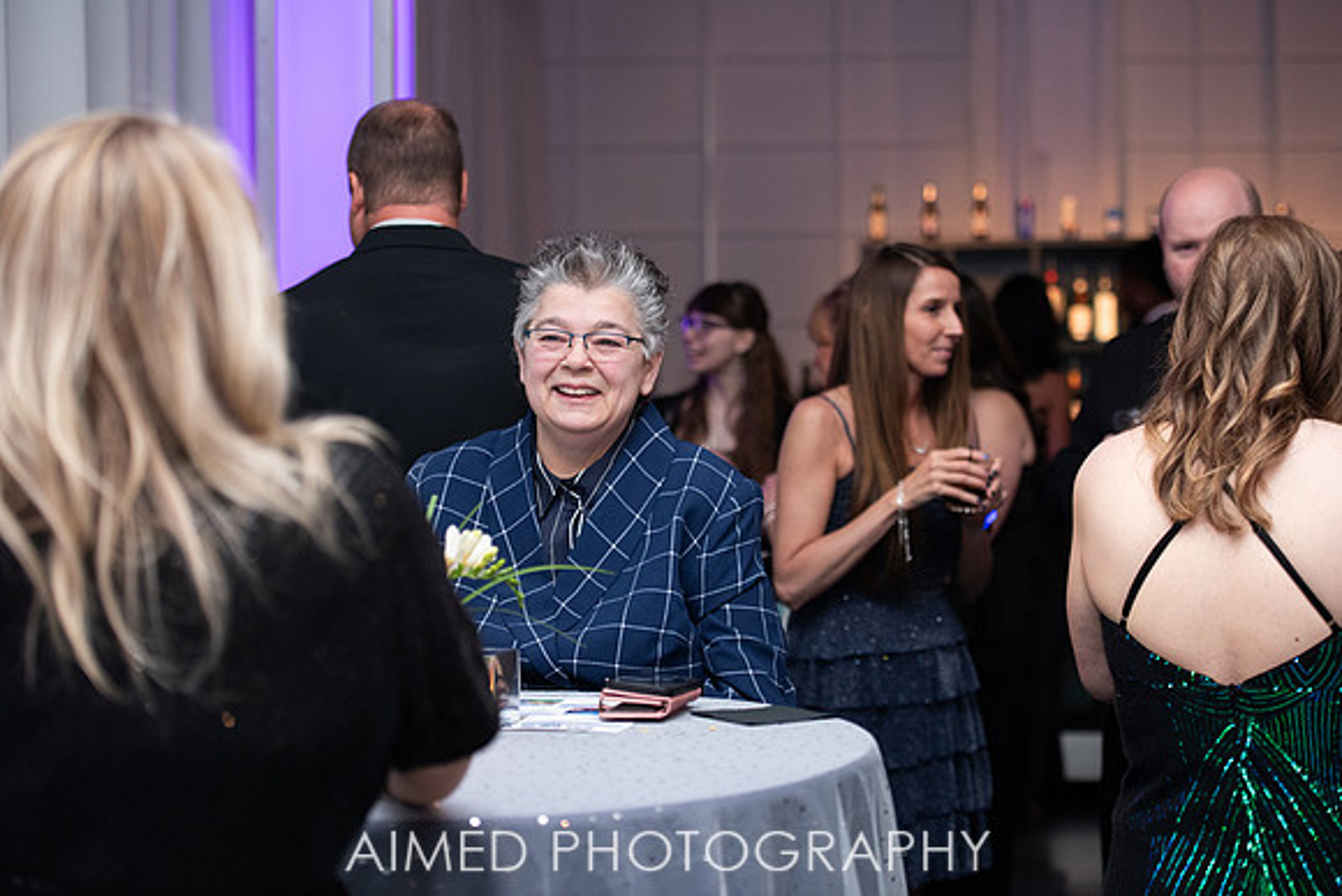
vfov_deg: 18.9
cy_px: 448
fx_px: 2684
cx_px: 671
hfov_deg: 28.1
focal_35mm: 72
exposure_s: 1/200
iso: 1250
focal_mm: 70
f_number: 2.8
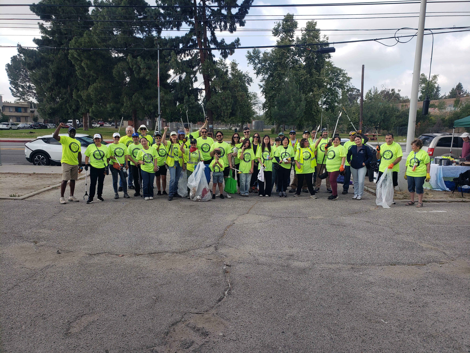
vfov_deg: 53.1
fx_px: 353
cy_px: 176
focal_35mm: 26
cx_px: 235
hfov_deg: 67.3
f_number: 2.4
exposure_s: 1/714
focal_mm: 4.3
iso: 50
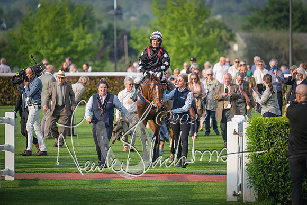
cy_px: 102
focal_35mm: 280
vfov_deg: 4.9
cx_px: 154
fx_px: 2388
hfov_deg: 7.4
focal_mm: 280
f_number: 4
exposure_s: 1/1250
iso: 400
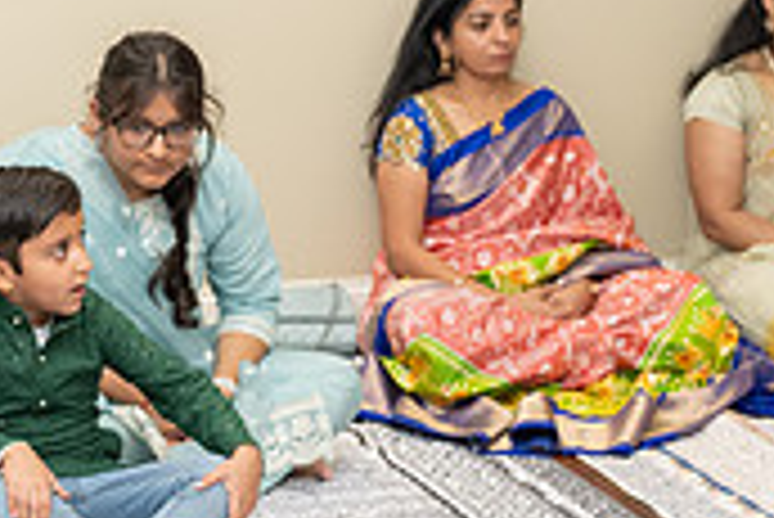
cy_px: 241
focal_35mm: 110
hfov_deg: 18.0
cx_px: -40
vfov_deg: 12.5
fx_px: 2367
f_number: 3.2
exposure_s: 1/160
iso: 1000
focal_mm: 32
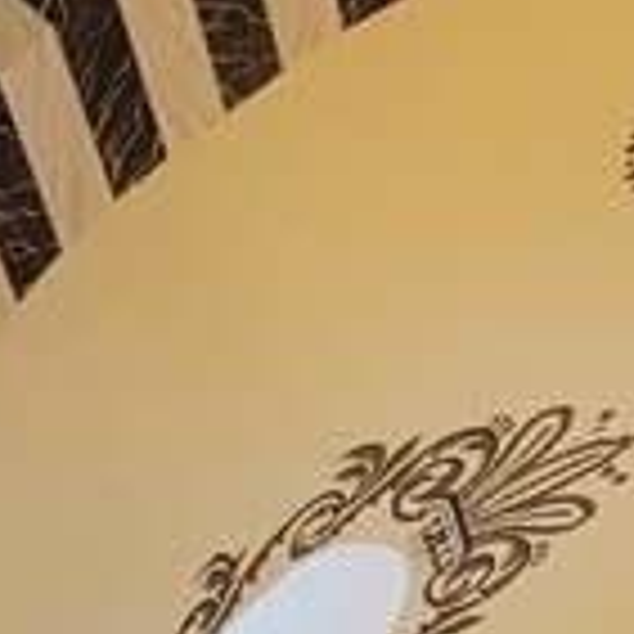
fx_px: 2259
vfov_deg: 13.0
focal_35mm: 109
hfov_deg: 15.3
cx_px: 791
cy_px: 1423
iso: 64
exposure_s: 1/100
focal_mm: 4.2
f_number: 1.7
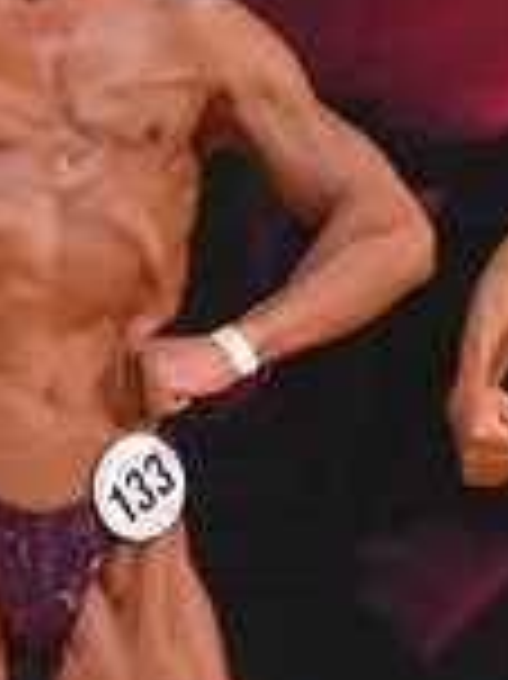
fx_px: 24689
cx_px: -1104
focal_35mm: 1260
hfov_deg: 1.2
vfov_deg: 1.6
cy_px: 612
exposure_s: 1/400
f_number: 5.6
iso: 5000
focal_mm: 170
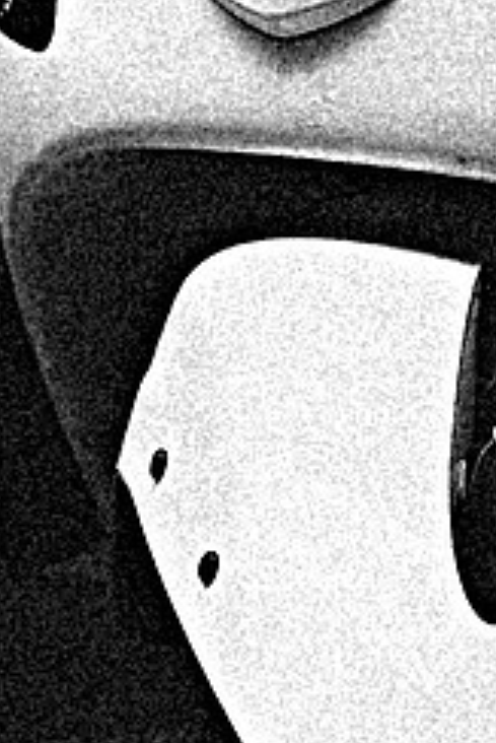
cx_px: 493
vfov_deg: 8.5
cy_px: -216
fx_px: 4953
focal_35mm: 240
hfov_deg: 5.7
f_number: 2.8
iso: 320
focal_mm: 18.3
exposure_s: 1/80
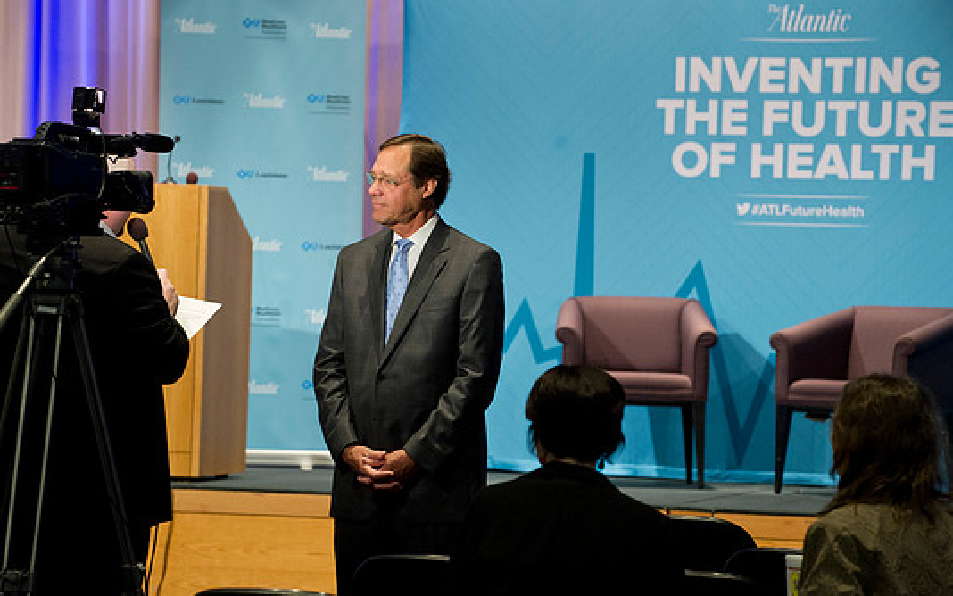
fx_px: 4312
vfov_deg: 7.9
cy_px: 277
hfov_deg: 12.6
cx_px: 487
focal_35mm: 166
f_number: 4.5
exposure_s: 1/80
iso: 2500
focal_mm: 150
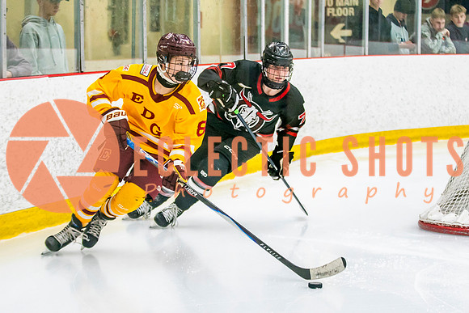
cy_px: 156
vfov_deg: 11.1
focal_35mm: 124
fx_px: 1616
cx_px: 208
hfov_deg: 16.5
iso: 2000
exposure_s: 1/640
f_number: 2.8
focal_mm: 70
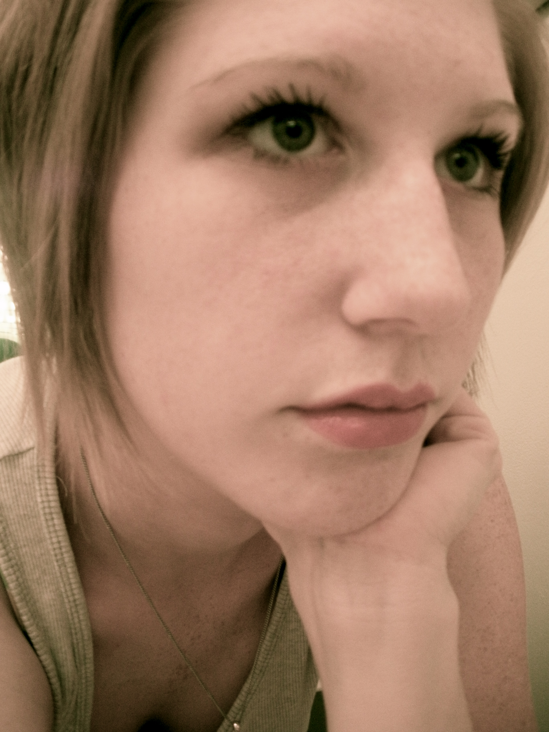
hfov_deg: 39.7
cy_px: 366
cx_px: 274
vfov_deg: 51.4
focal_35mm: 36
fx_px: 761
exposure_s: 1/53.5
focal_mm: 6.3
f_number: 3.5
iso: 400
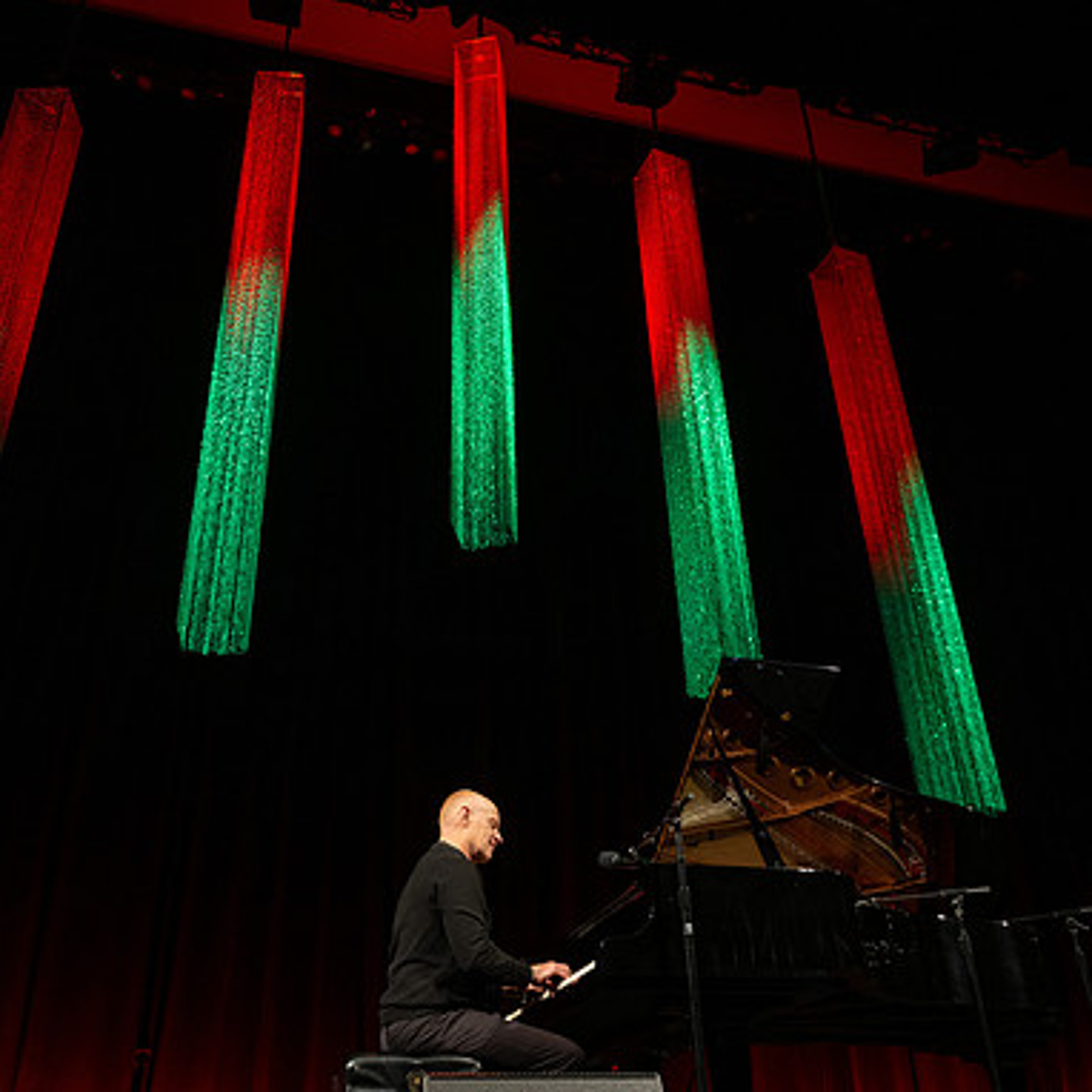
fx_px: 1106
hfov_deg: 52.5
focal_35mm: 31
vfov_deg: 52.5
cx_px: 526
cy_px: 547
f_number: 2.8
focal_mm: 24
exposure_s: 1/400
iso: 1000
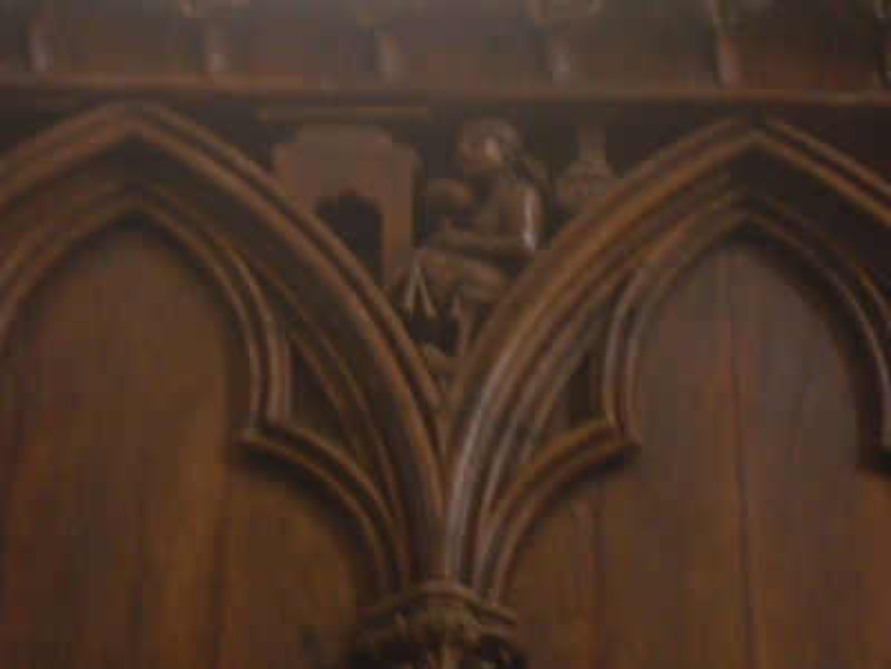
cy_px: 334
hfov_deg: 17.6
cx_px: 446
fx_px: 2883
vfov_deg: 13.2
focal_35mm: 112
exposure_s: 1/2
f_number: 5.9
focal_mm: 18.6
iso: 400
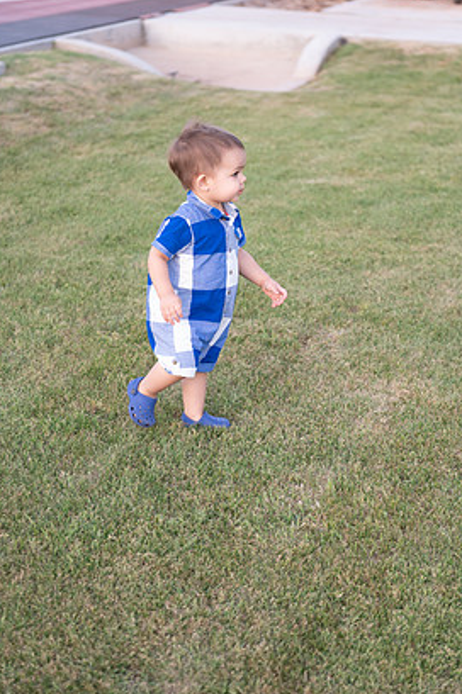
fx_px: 1485
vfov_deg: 26.3
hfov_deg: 17.7
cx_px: 242
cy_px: 334
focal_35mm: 77
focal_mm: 70
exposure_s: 1/800
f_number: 3.5
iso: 1600
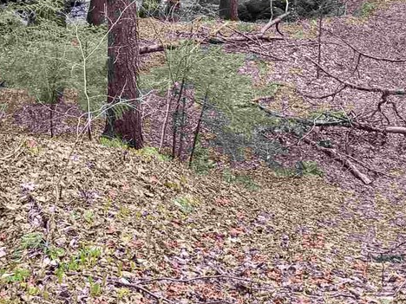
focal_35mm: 82
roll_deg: +1.6
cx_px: -44
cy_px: -192
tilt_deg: -11.2
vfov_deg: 16.0
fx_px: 962
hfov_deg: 22.5
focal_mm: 6.76
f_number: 1.78
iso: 100
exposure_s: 1/121
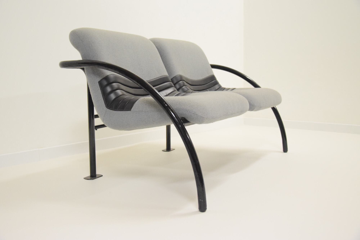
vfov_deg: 34.2
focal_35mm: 39
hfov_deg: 49.5
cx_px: 180
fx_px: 390
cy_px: 120
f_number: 4
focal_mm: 26
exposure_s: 1/60
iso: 3200
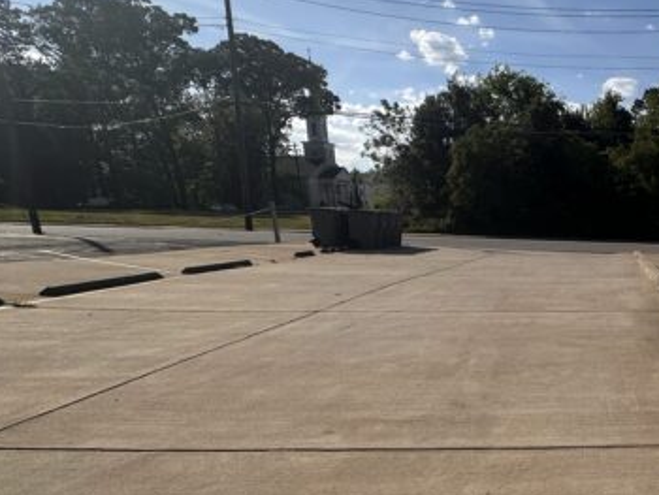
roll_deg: +0.9
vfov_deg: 43.3
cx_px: 621
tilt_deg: -10.9
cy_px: 346
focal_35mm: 32
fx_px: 610
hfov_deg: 49.1
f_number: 2.2
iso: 50
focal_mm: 2.22
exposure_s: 1/3861
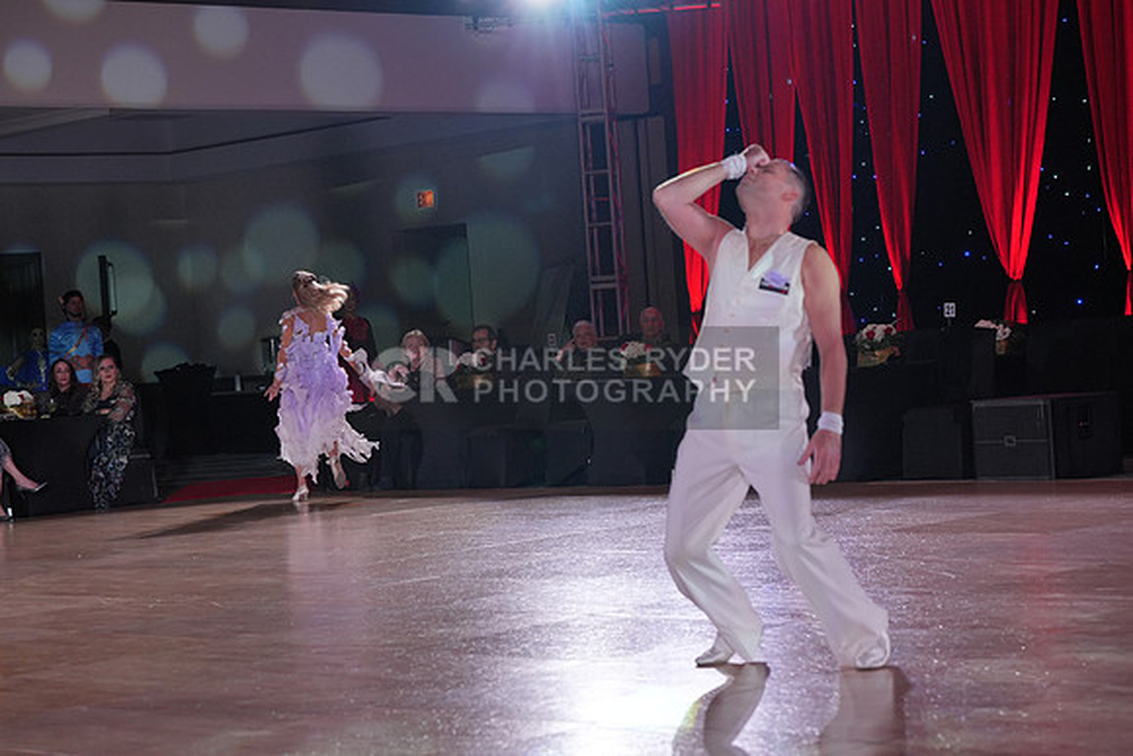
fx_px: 2550
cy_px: 378
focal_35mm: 81
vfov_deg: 16.9
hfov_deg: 25.1
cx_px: 566
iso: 1600
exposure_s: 1/400
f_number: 5
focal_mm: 81
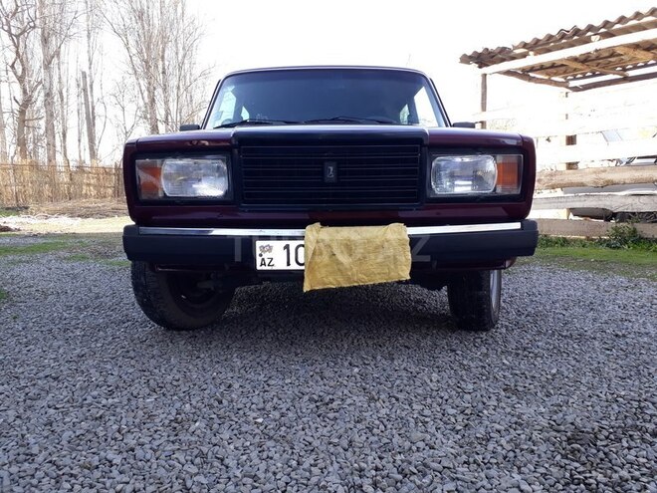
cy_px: 246
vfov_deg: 51.4
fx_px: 512
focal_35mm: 27
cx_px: 328
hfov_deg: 65.3
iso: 40
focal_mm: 3.6
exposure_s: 1/173
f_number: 1.9
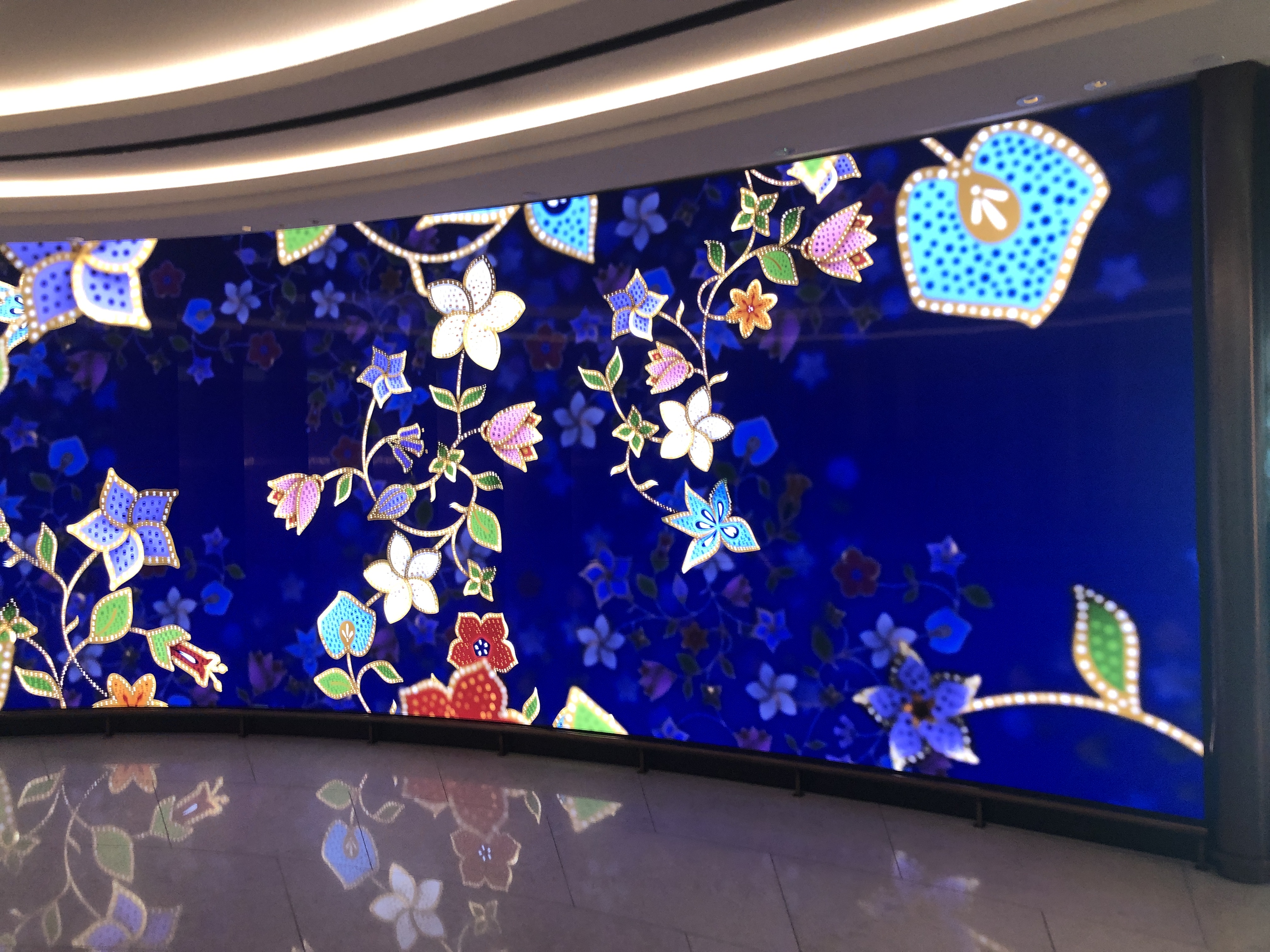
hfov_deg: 63.4
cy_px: 476
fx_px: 1027
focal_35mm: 28
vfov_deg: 49.7
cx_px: 635
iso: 40
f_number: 1.8
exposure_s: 1/17
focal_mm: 3.99
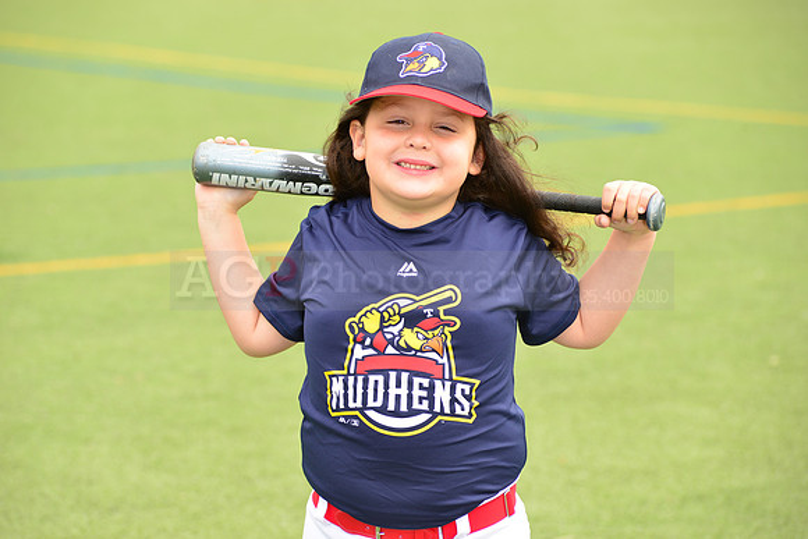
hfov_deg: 12.1
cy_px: 270
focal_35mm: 170
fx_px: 3816
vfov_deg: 8.1
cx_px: 404
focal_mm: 170
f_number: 8
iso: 250
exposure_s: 1/200
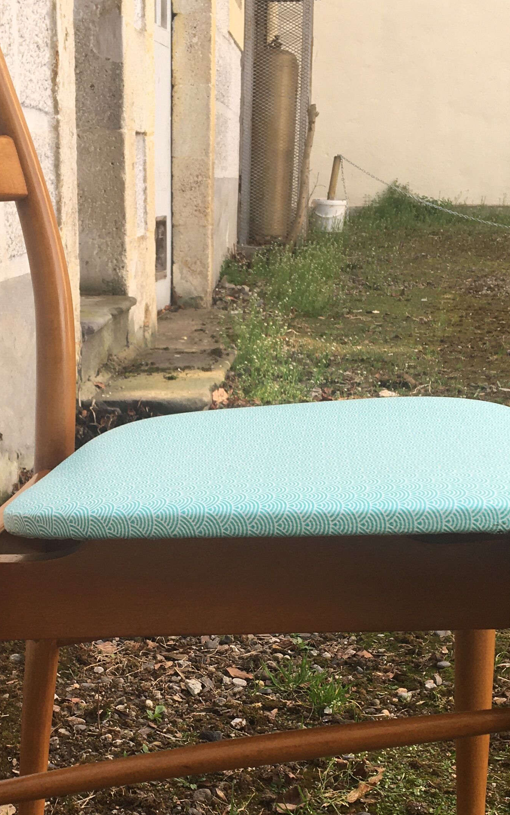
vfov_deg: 34.7
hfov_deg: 22.3
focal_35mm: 58
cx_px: 170
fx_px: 1290
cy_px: 558
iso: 25
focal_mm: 4.15
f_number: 2.2
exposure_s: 1/201
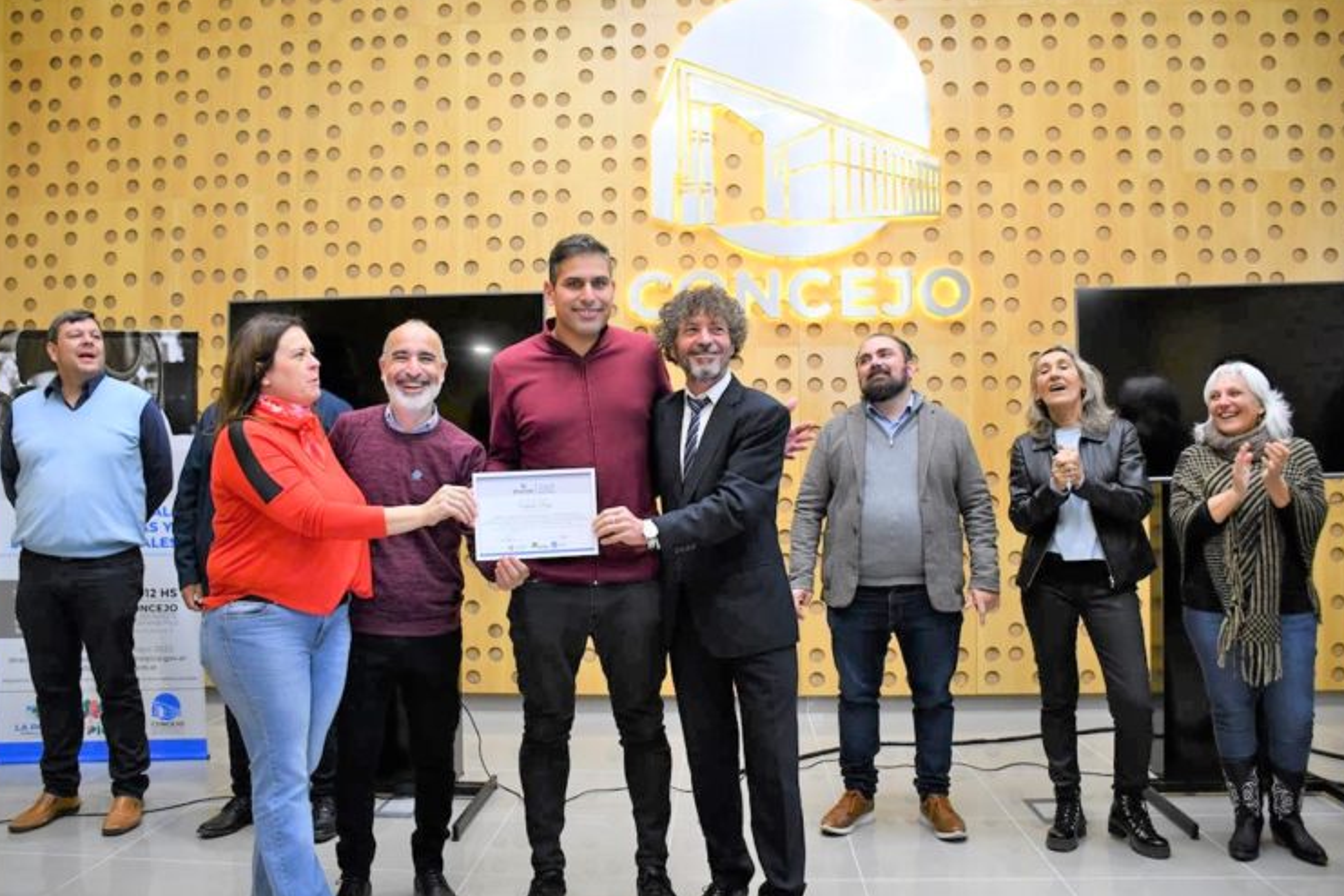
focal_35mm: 28
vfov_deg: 46.4
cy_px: 450
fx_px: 1045
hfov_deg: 65.5
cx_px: 673
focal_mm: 18
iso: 1600
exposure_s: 1/125
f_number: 3.5
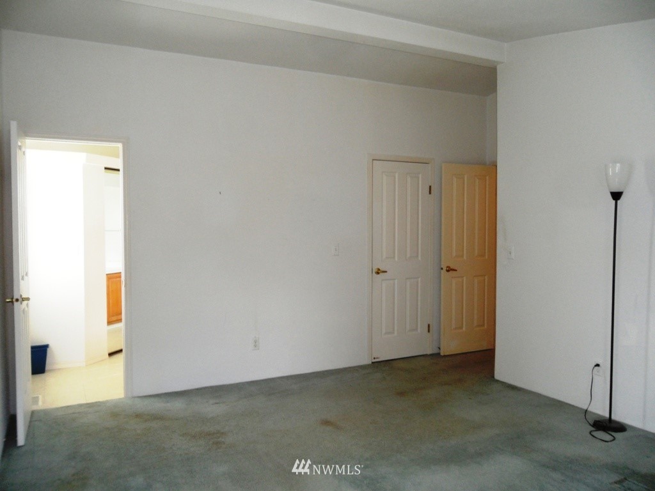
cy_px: 246
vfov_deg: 51.4
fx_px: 511
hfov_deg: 65.3
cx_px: 328
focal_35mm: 27
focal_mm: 4.9
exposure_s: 1/30
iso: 200
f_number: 3.5
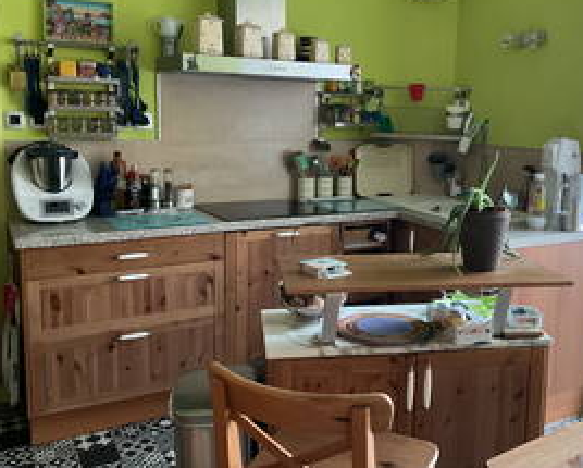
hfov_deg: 47.3
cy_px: 194
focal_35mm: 38
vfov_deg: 39.1
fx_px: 656
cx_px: 379
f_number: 1.8
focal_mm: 3
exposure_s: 1/40
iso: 250
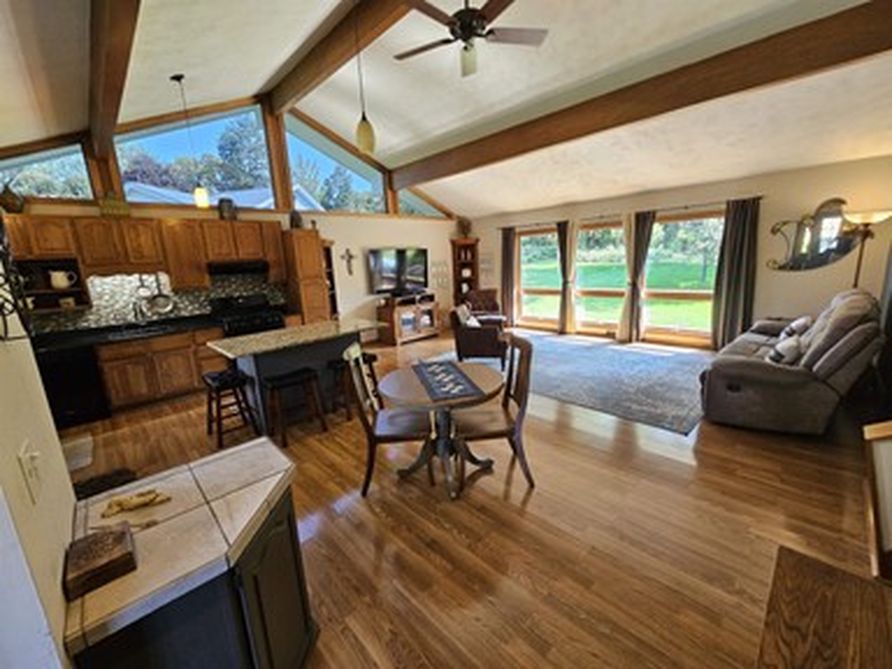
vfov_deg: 89.9
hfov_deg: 106.2
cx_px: 446
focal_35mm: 13
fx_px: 335
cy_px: 334
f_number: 2.2
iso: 200
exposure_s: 1/77.4
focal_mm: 2.2
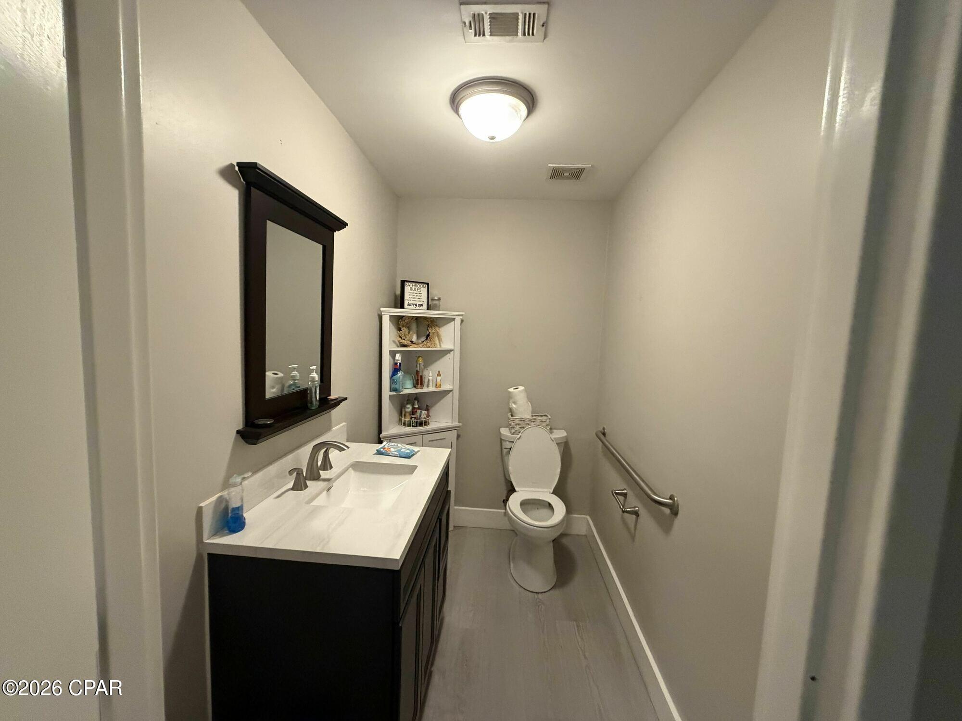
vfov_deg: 85.7
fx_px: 389
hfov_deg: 102.1
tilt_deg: -2.4
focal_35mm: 14
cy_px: 360
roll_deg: -0.5
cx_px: 481
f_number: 2.2
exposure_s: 1/60
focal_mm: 2.22
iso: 640
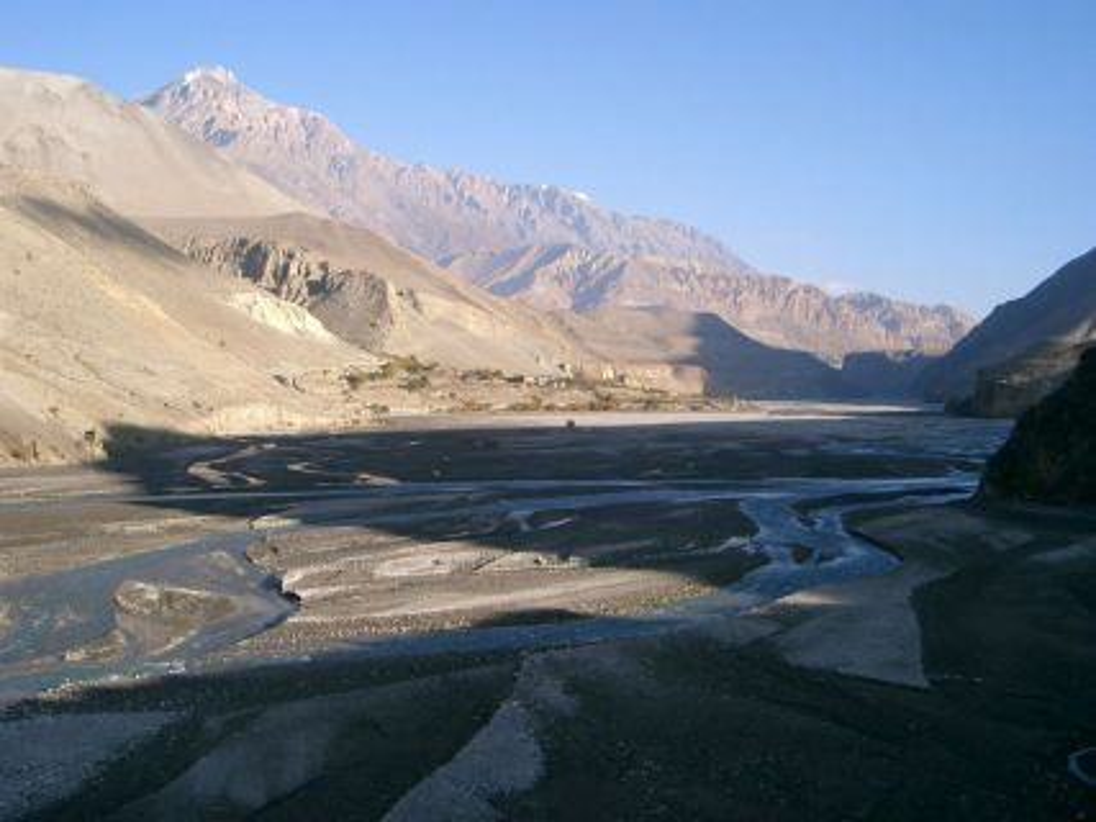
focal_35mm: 39
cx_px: 548
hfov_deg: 47.9
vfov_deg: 36.8
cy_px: 411
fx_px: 1234
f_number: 4.8
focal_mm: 8
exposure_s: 1/400
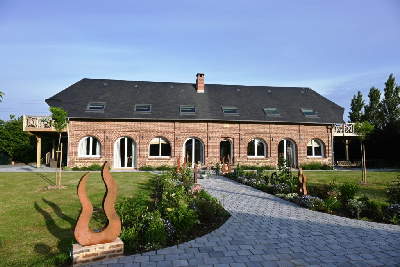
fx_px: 267
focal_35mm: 24
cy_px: 134
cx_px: 200
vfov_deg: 53.1
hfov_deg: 73.7
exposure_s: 1/320
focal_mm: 16
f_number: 6.3
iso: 100
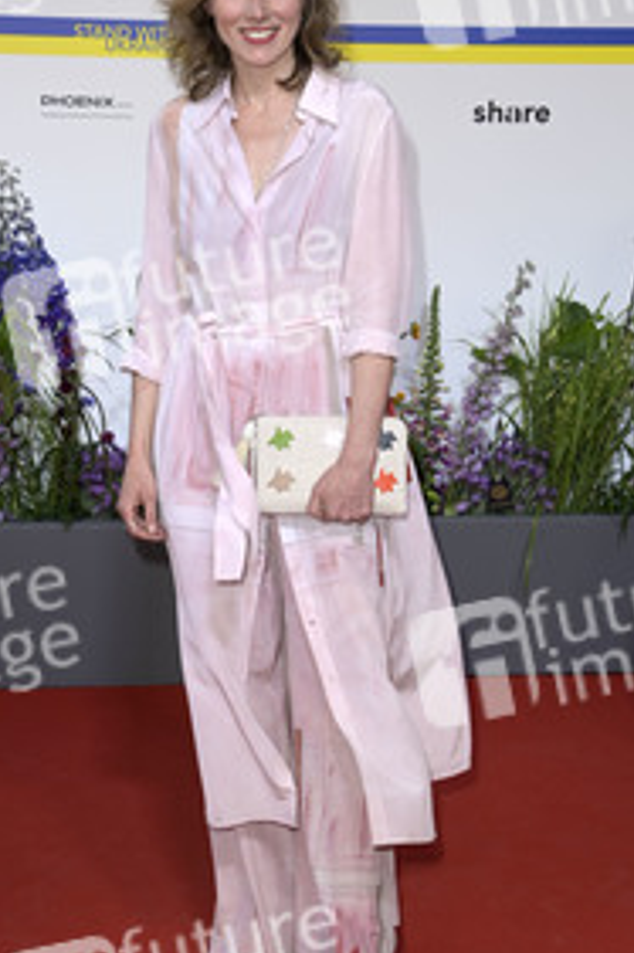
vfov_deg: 27.4
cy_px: 478
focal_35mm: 74
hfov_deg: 18.4
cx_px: 275
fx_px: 1957
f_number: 6.3
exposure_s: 1/250
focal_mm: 52
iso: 640
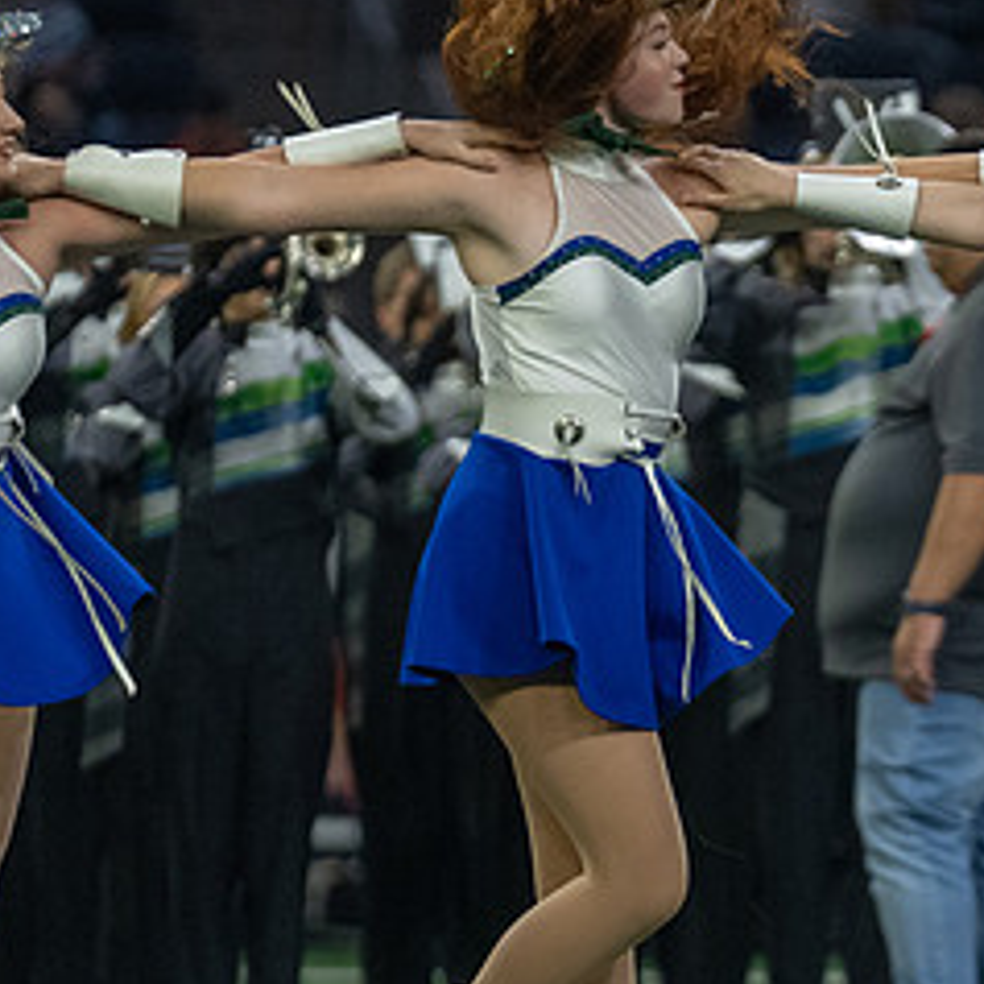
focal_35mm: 591
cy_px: 668
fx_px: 19007
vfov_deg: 3.0
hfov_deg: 3.0
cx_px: 646
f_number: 2.8
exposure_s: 1/1000
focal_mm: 200
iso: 3200
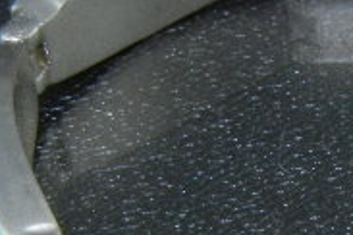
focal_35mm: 215
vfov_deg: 6.4
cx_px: 567
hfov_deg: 9.3
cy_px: 210
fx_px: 2108
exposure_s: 1/30
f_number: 8
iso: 752
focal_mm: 10.6
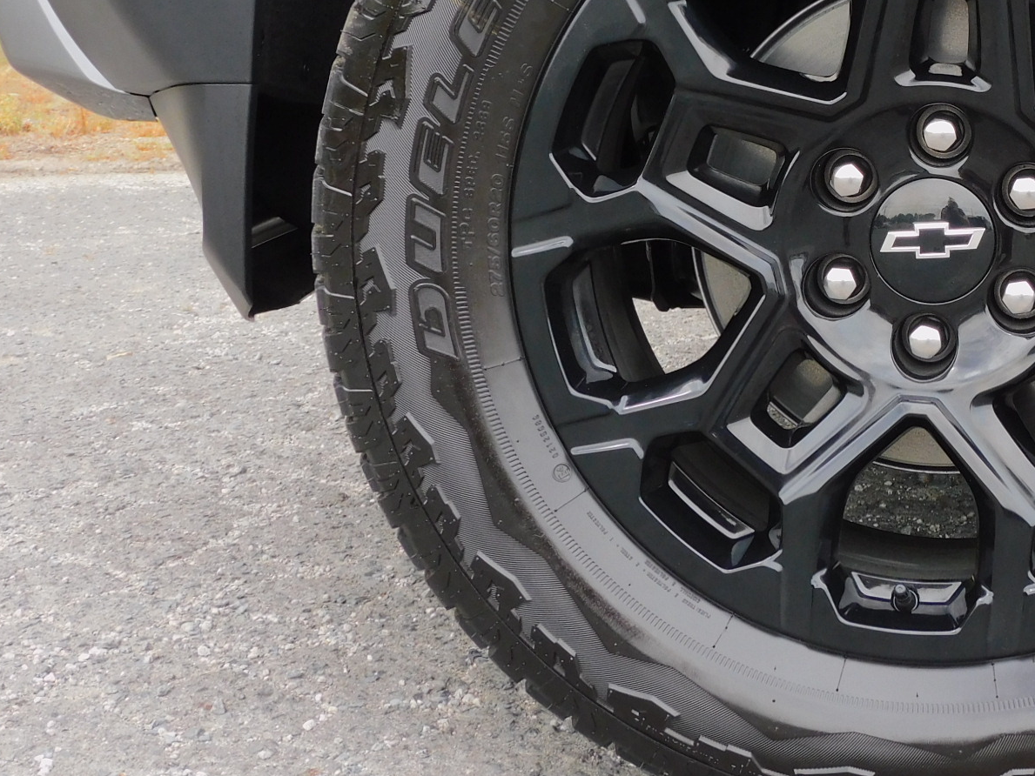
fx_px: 2572
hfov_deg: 22.2
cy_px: 184
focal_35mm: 86
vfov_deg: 17.1
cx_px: 924
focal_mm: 8.1
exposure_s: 1/160
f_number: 4
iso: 125
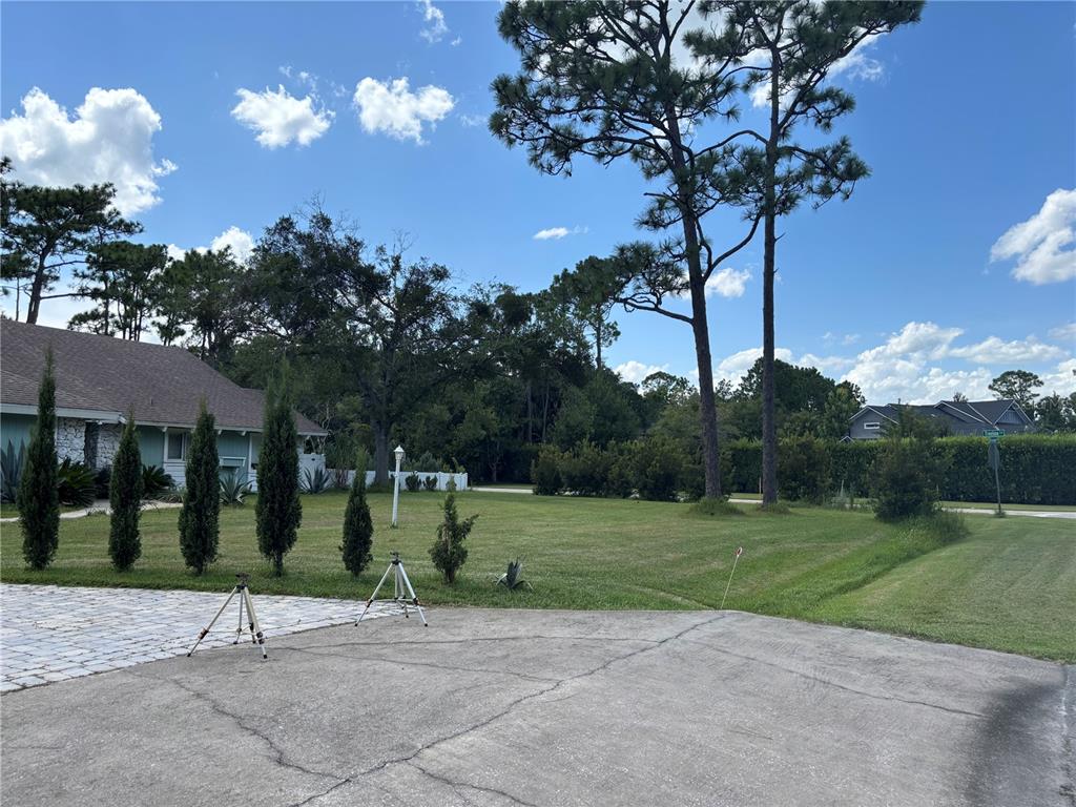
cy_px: 404
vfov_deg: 53.1
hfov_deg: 67.3
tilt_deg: +3.6
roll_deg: -0.4
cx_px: 538
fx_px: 808
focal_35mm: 26
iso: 50
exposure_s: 1/2639
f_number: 1.6
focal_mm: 5.96
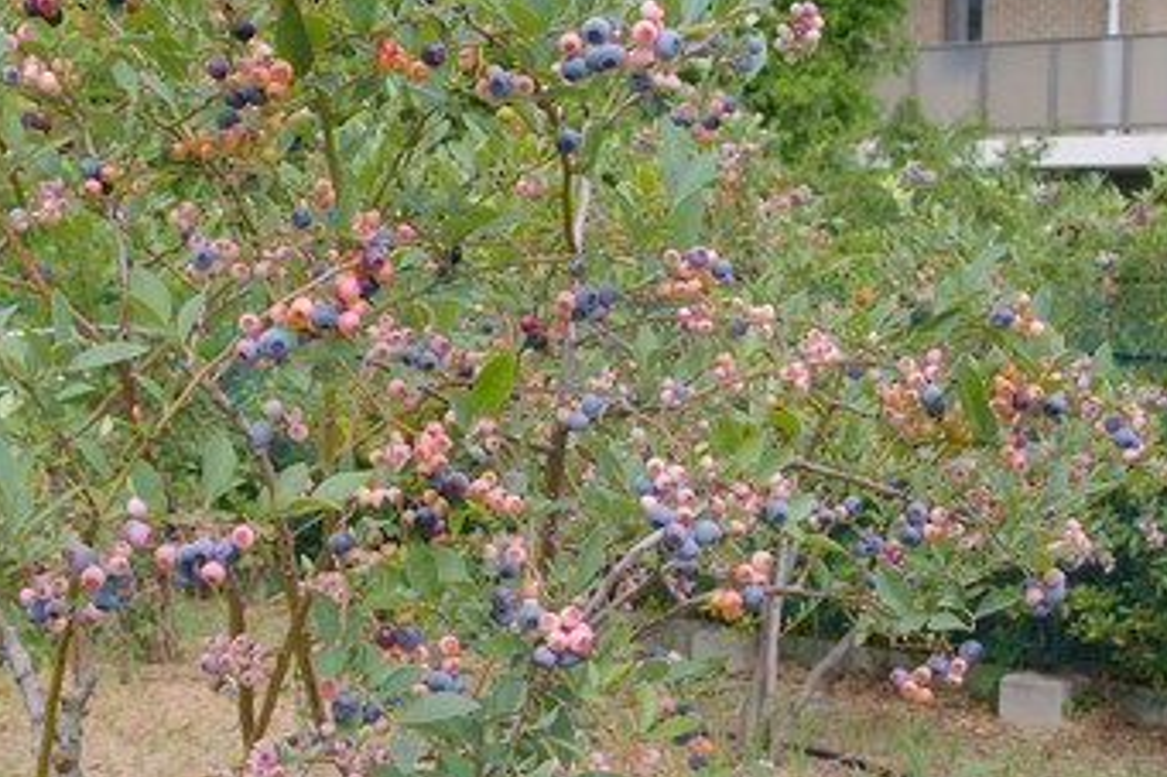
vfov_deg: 21.2
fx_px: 2074
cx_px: 412
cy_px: 484
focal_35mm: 64
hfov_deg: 31.2
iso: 200
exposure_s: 1/250
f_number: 9.5
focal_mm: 30
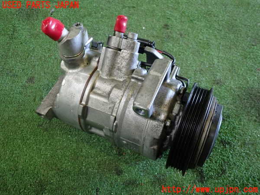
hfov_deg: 60.0
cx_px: 130
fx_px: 225
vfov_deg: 46.8
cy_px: 98
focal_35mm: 30
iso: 250
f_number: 2.3
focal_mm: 5.4
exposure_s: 1/30
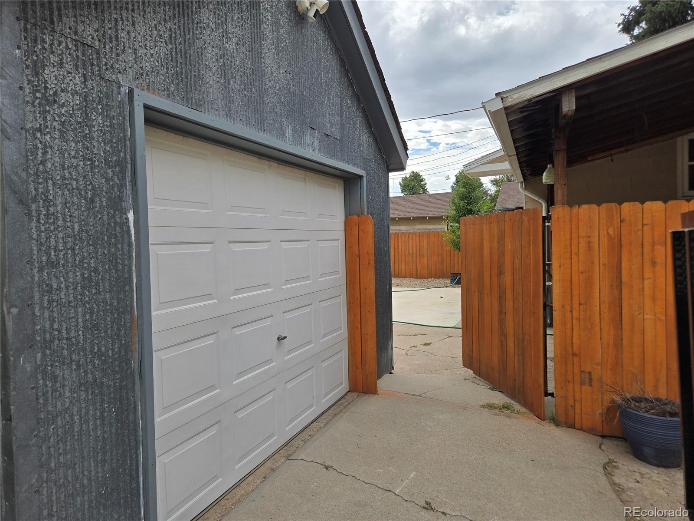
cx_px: 347
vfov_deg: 58.9
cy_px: 260
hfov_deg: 73.9
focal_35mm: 23
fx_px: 461
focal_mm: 5.4
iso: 25
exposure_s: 1/1429
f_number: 1.8
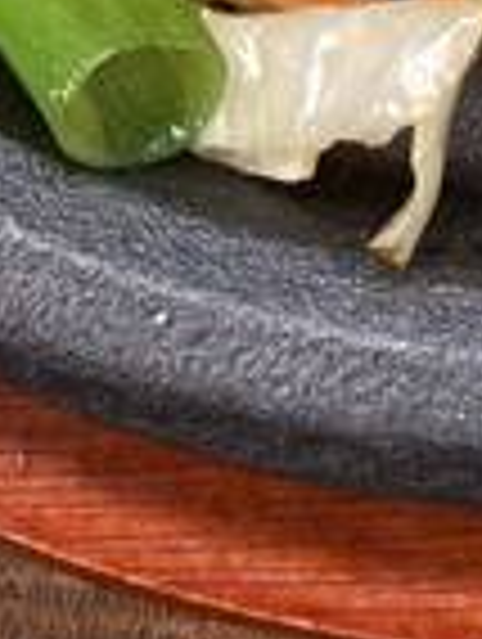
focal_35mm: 134
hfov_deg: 10.8
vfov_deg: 12.2
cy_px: -817
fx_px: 2480
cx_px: 622
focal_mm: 4.25
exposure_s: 1/120
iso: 125
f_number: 1.8
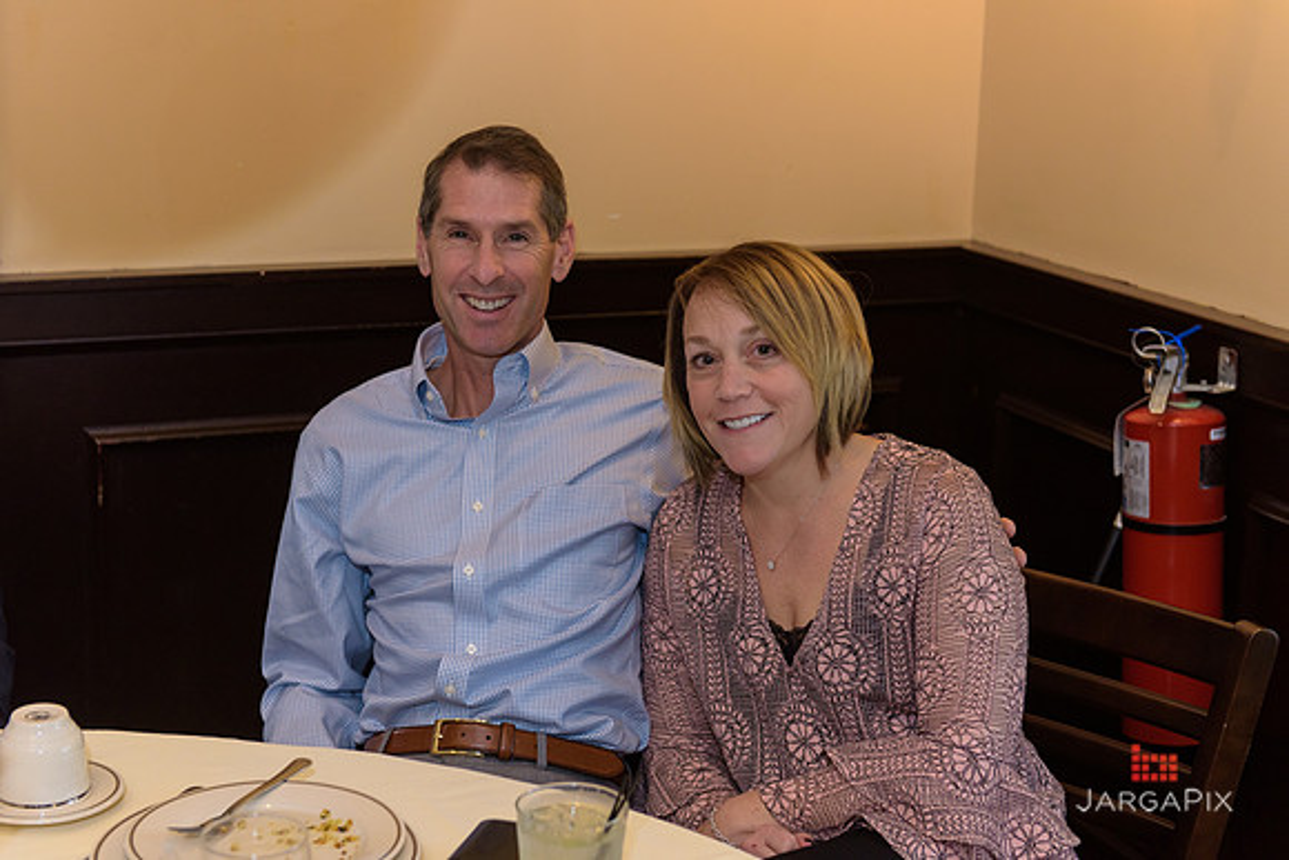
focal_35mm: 58
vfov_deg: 23.4
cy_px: 430
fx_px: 2077
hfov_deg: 34.5
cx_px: 644
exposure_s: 1/125
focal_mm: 58
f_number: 3.2
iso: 1600
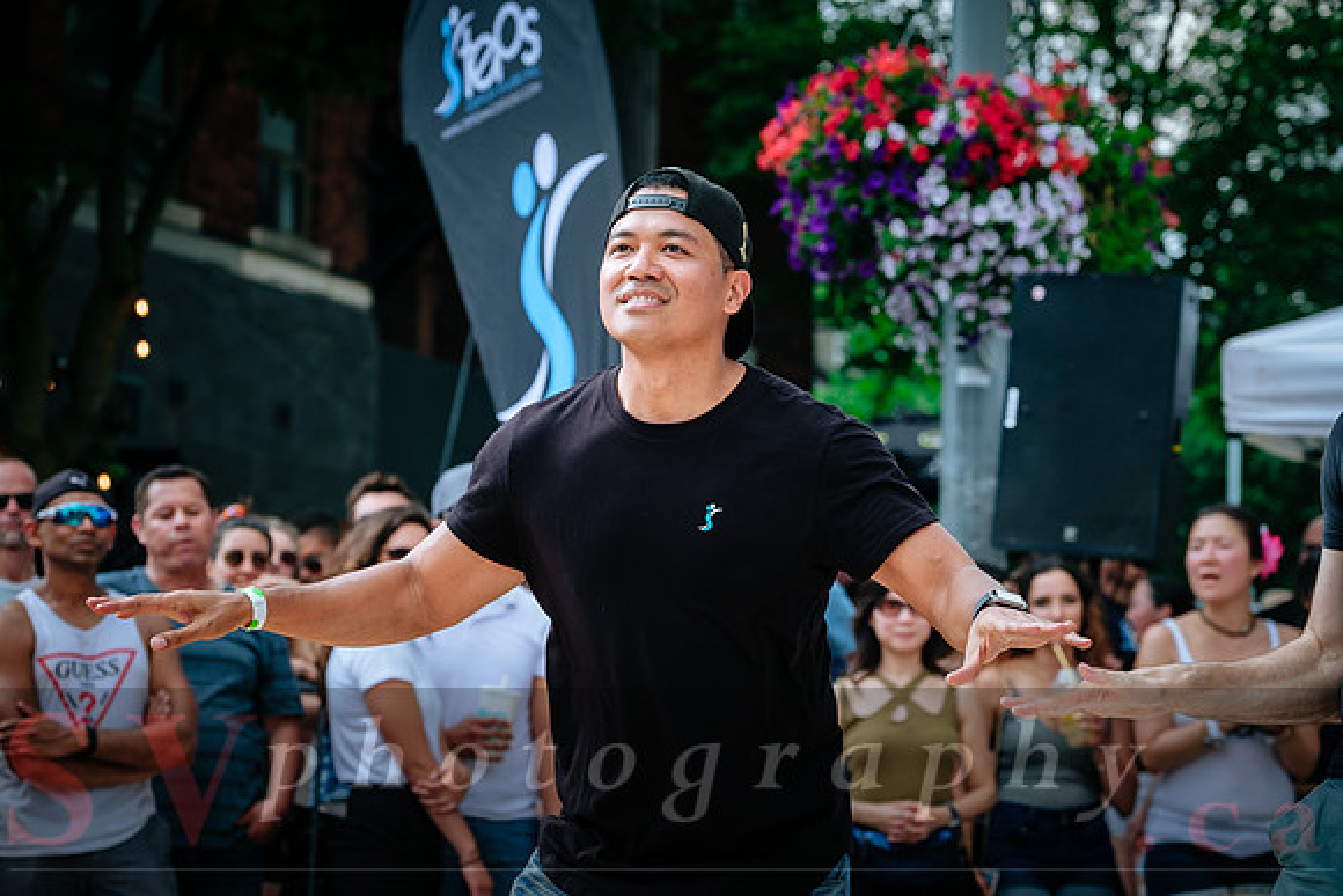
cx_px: 672
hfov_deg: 19.8
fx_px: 3843
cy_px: 448
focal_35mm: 103
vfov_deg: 13.3
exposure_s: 1/640
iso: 200
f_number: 4
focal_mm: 68.7
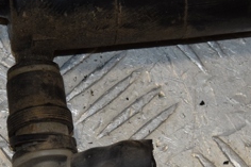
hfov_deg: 7.7
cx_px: 121
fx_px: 1867
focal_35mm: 268
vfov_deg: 5.1
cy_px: 40
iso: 800
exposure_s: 1/200
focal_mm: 66
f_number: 10
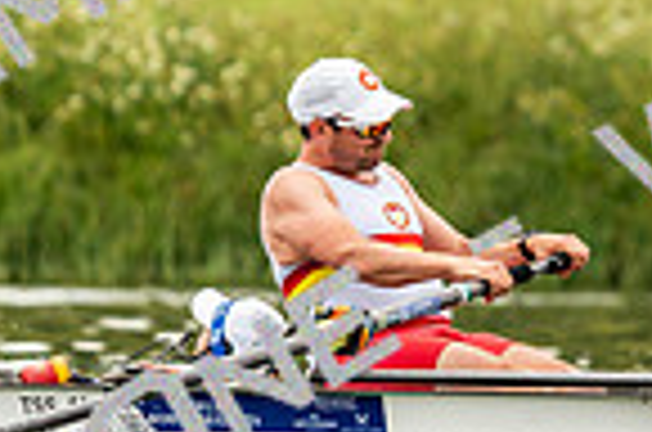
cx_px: 1151
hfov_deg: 1.4
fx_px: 27107
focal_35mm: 1500
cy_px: 214
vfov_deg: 0.9
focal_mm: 374
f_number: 6.3
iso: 640
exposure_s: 1/2000
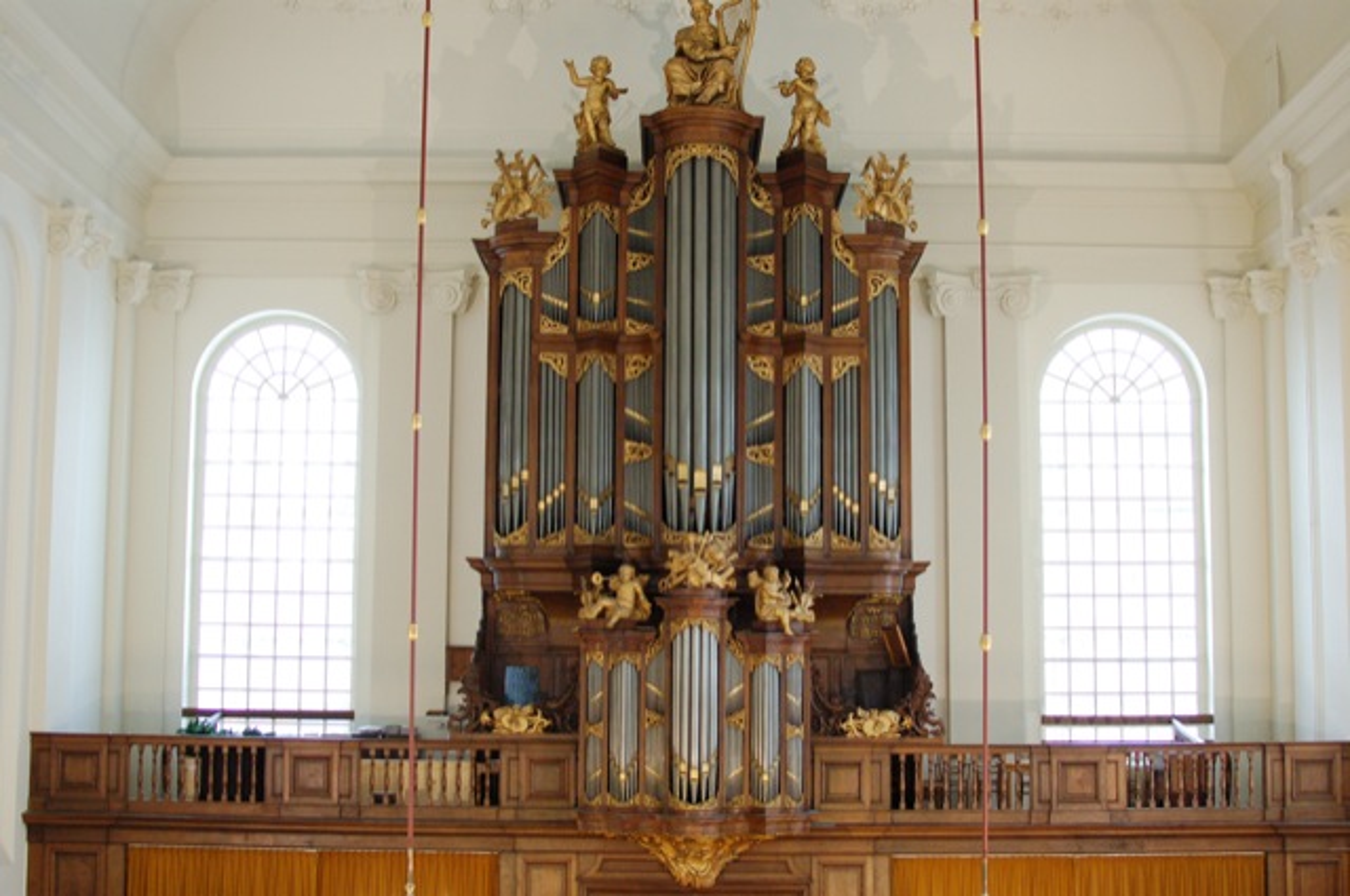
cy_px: 448
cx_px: 675
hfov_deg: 37.9
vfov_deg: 25.7
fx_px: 1966
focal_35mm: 52
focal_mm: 35
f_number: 3.2
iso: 1600
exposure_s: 1/40
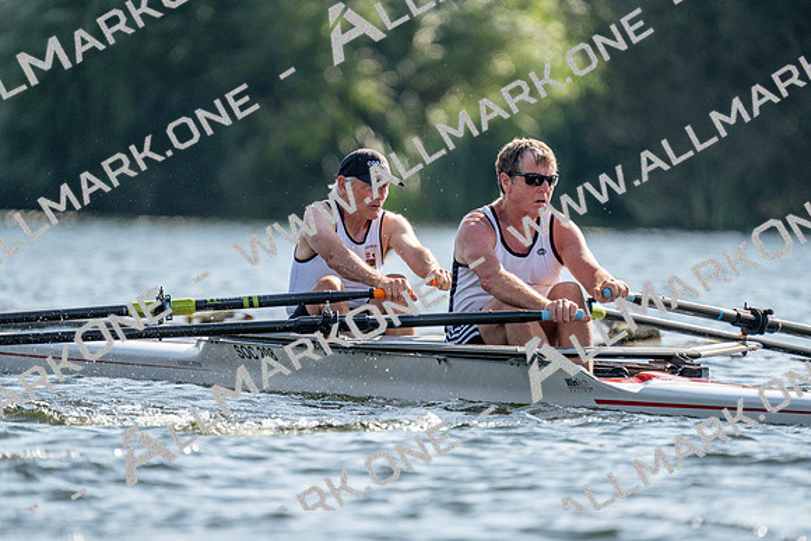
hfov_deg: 3.4
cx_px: 406
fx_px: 13519
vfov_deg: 2.3
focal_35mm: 600
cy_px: 270
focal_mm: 600
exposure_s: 1/1600
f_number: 6.3
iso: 400
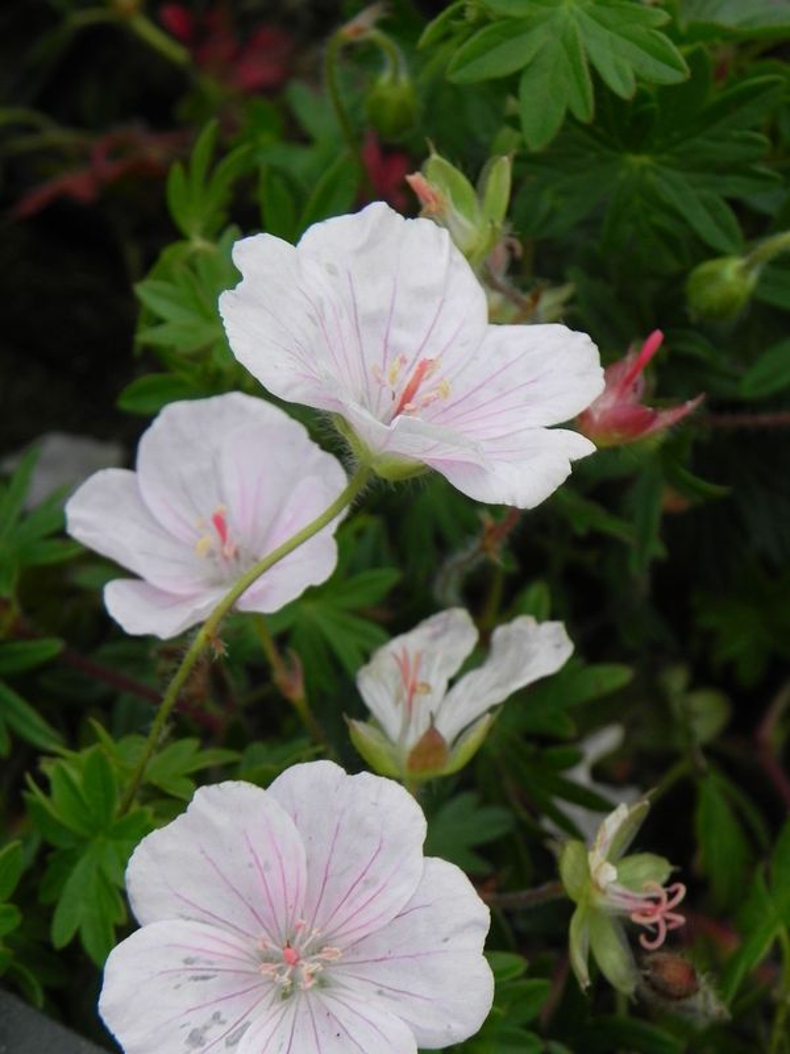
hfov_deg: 14.1
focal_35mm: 105
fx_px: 3195
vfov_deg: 18.7
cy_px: 527
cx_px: 395
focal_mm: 18.8
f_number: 4.5
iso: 160
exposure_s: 1/250
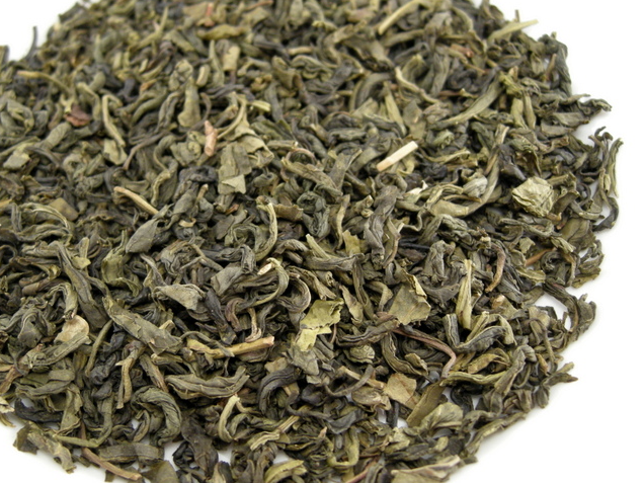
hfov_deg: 42.9
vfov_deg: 32.9
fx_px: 819
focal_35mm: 44
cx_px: 278
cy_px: 225
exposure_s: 1/59.8
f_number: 2.7
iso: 196
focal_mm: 7.5
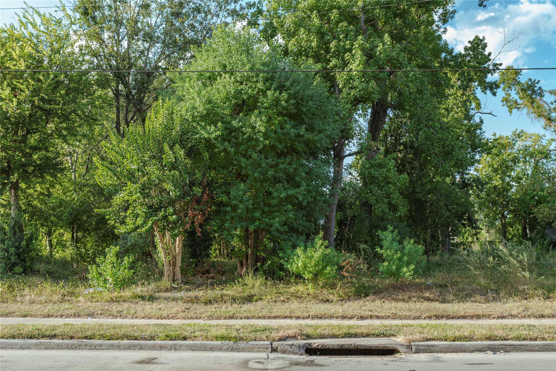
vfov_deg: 37.9
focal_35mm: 35
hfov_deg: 54.4
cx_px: 278
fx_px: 541
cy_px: 186
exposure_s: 1/250
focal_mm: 35
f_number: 6.3
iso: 640
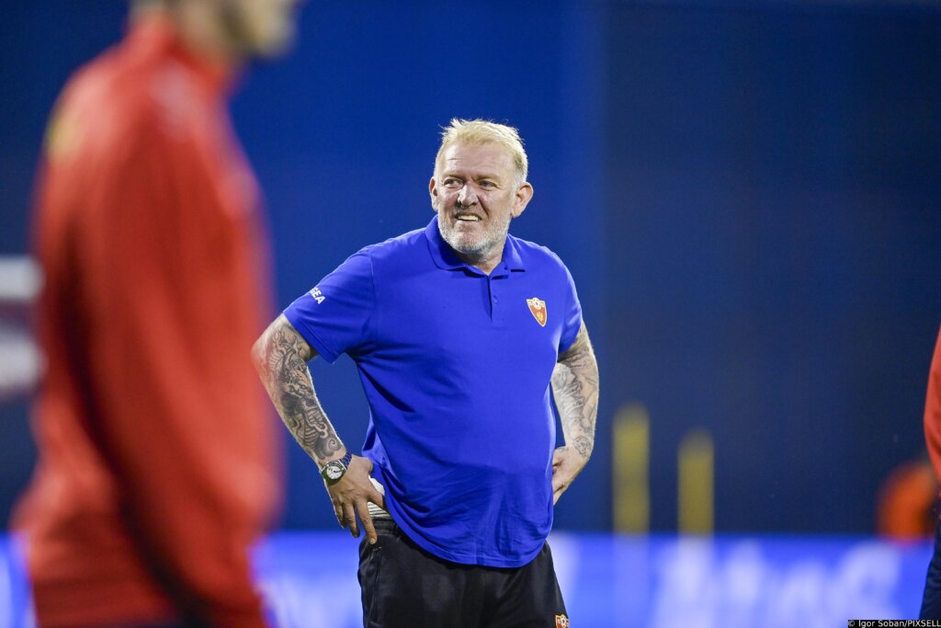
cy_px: 314
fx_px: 10456
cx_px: 470
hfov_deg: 5.2
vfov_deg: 3.4
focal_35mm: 400
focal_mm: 400
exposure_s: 1/1250
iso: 2500
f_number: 2.8
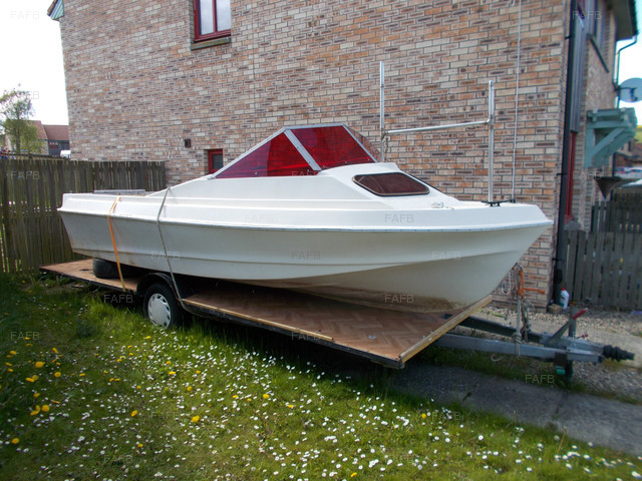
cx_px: 321
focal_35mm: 26
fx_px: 482
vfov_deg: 53.1
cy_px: 240
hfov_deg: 67.3
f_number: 3.2
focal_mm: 4.6
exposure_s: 1/250
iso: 80
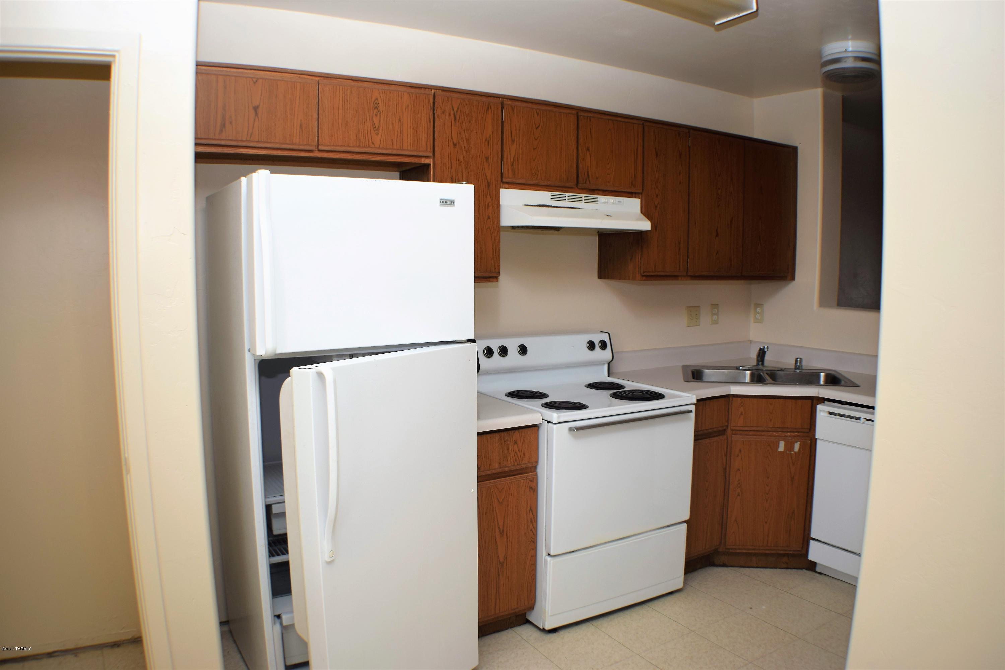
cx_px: 502
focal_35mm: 33
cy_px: 335
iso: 100
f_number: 4
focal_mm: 22
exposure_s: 1/60
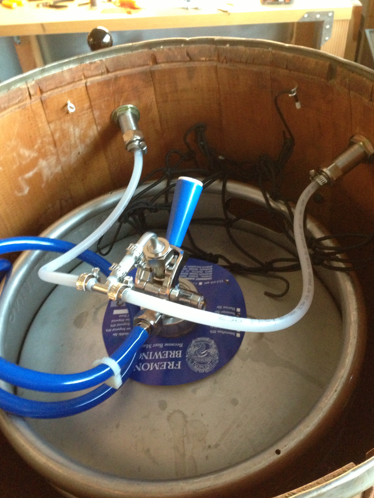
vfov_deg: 54.0
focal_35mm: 34
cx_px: 191
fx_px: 490
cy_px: 251
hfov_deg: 41.8
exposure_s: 1/15
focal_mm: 4.13
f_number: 2.4
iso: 500
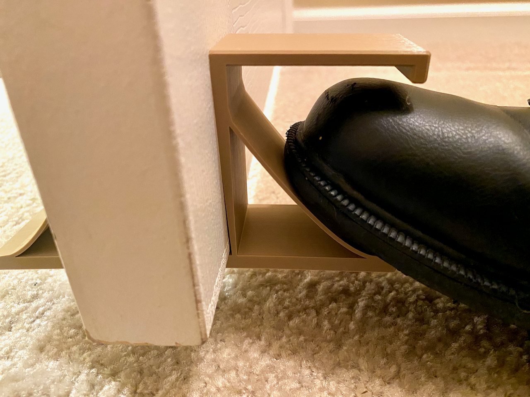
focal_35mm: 26
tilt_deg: -28.1
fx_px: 398
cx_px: 265
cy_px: 198
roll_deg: +3.3
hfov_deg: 67.3
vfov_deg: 53.1
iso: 800
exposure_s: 1/30
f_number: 1.8
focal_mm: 4.25
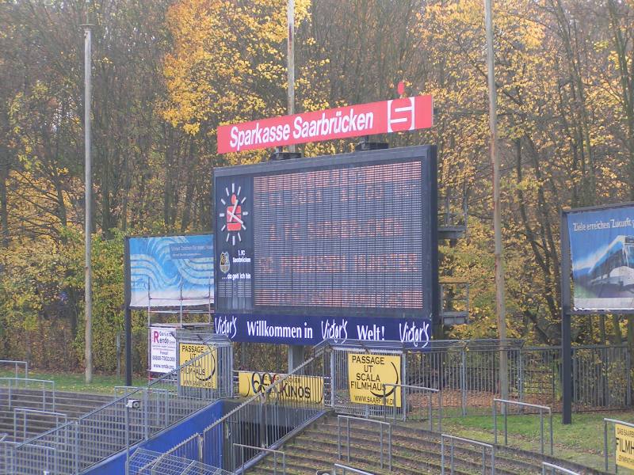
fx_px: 2088
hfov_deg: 17.3
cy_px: 238
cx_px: 317
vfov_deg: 13.0
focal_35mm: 114
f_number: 3.5
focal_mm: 17.4
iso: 50
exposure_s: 1/125
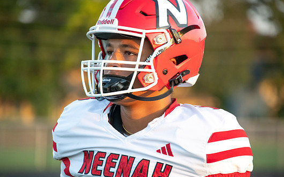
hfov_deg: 6.3
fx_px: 2601
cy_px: 103
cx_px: 138
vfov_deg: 3.9
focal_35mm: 336
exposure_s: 1/1000
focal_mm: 300
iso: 2000
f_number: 5.6
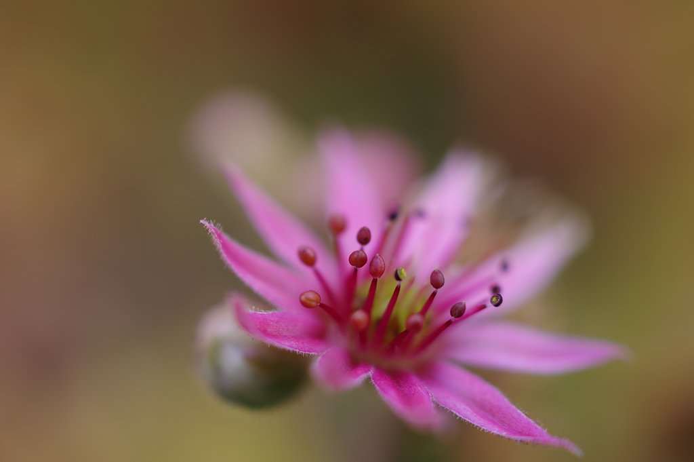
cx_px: 347
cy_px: 231
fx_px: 1011
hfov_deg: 37.9
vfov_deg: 25.7
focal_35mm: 52
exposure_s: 1/125
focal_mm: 35
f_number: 3.2
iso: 100
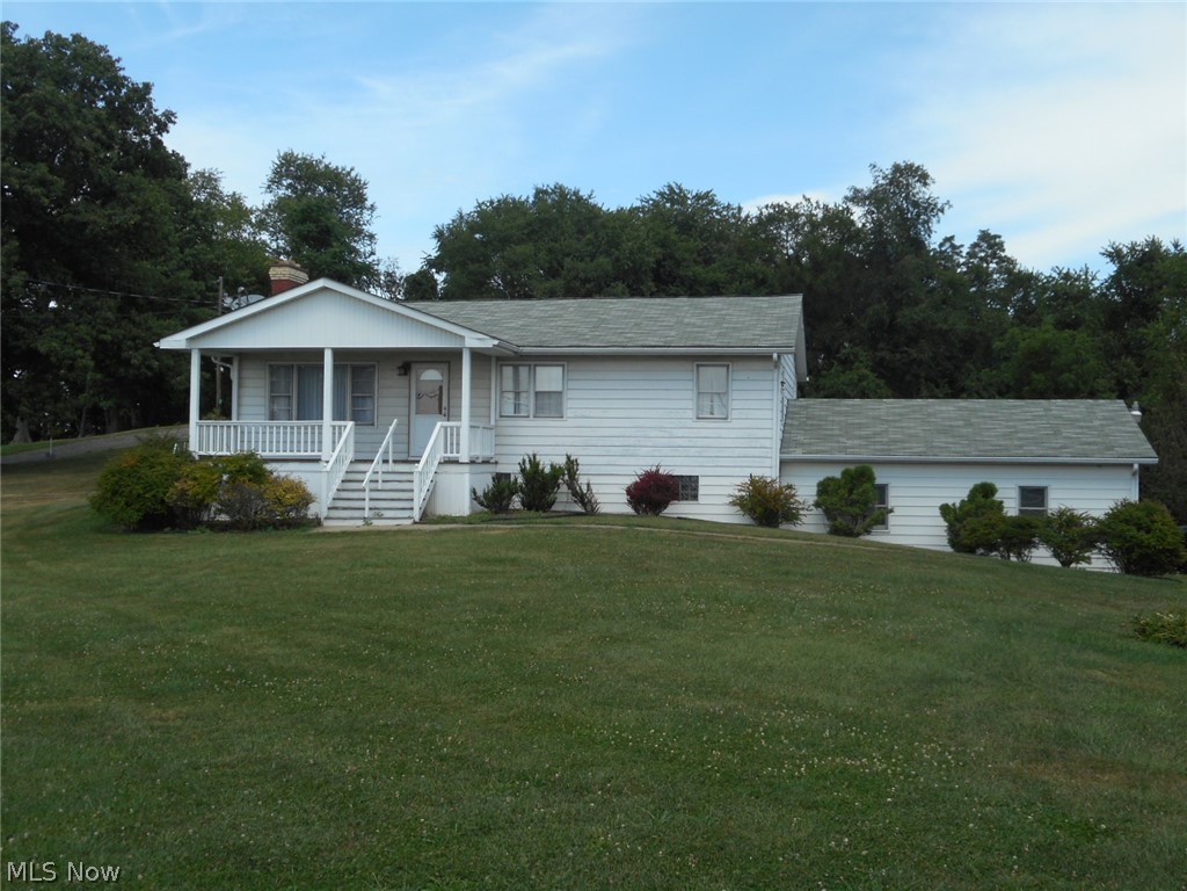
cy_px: 446
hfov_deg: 42.9
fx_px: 1509
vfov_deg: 32.9
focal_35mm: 44
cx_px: 594
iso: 80
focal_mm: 7.9
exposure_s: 1/320
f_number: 4.7
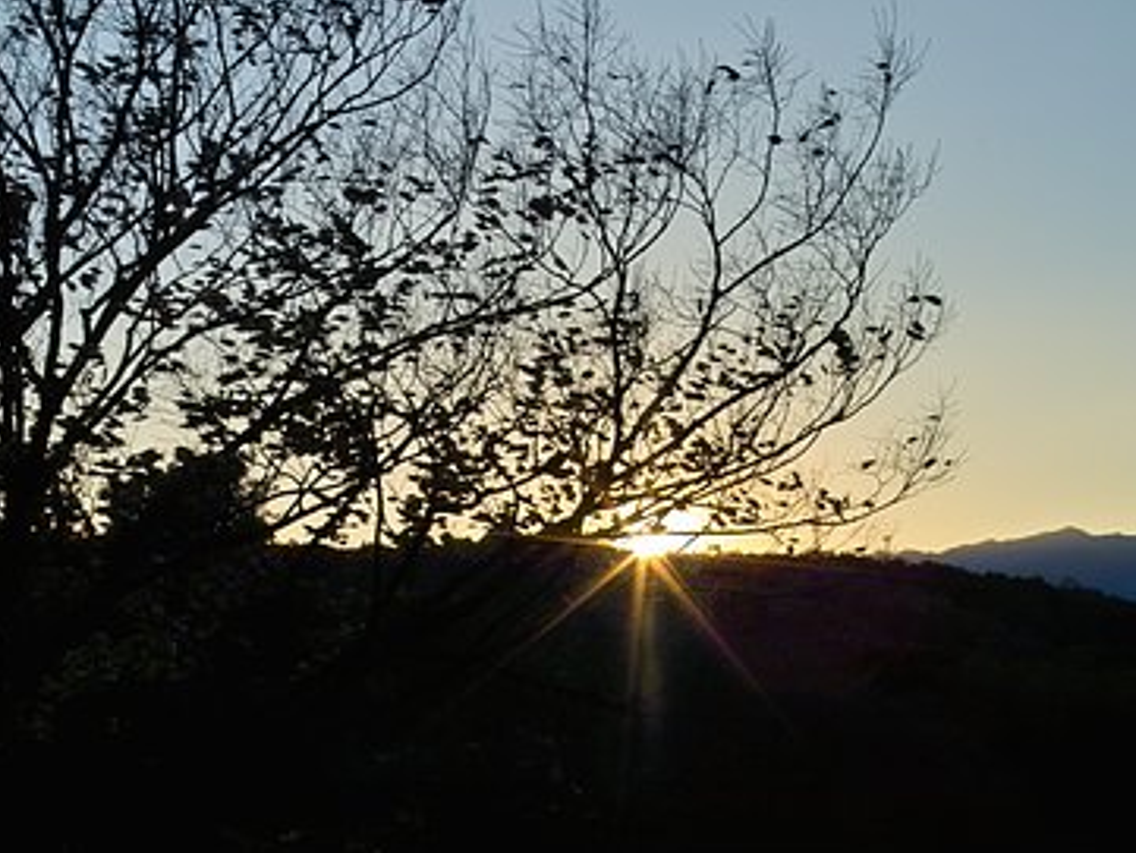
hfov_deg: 15.4
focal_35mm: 128
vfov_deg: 11.6
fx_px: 4202
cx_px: 441
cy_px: 423
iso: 200
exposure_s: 1/250
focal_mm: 55
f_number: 10
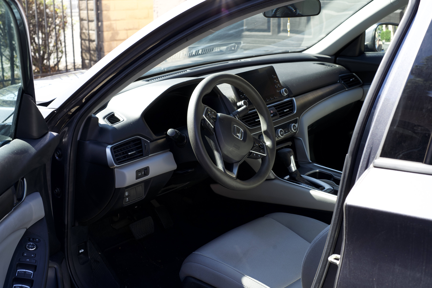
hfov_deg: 39.6
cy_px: 144
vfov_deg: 27.0
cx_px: 216
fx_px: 600
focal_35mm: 50
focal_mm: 50
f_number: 7.1
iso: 400
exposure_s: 1/125
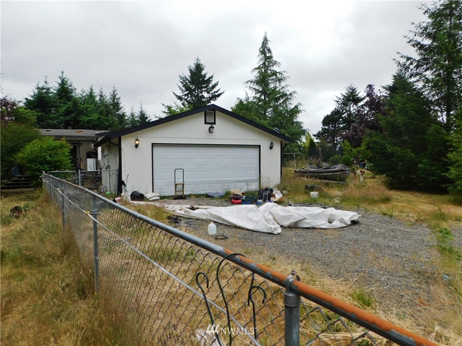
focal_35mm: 24
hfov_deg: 71.6
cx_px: 231
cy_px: 173
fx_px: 320
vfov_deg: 56.8
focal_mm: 4.1
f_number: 3
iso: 125
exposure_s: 1/1500
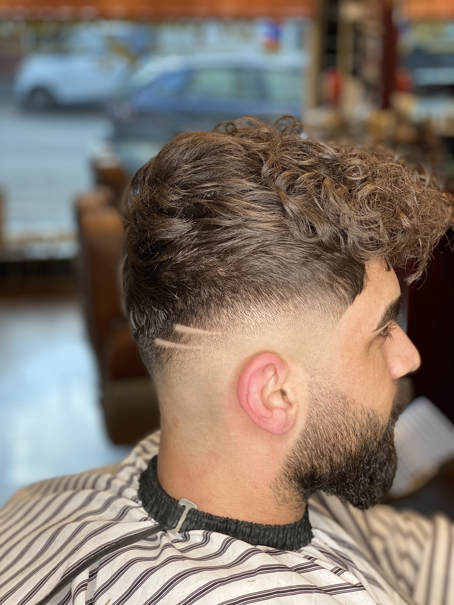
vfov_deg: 36.8
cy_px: 302
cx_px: 227
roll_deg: -0.3
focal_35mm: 52
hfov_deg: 28.0
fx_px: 909
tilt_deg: -17.5
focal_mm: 6
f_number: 2
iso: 64
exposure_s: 1/100
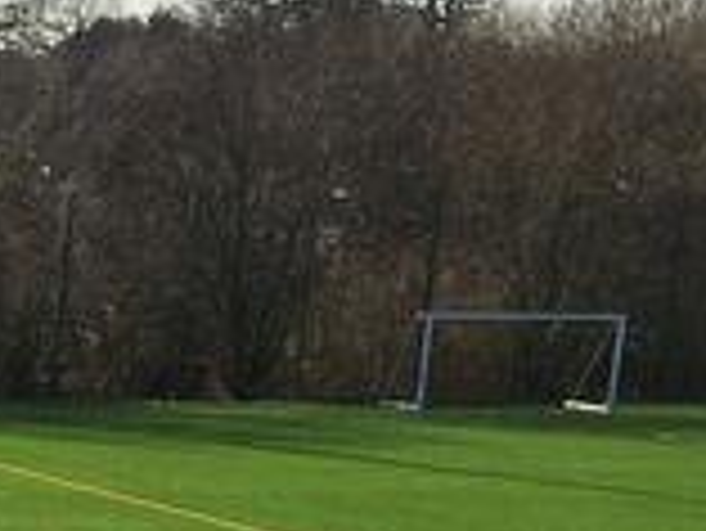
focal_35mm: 148
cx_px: -971
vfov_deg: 9.6
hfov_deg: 11.2
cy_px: 904
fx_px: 3021
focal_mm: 4.15
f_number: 2.2
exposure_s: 1/1866
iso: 32
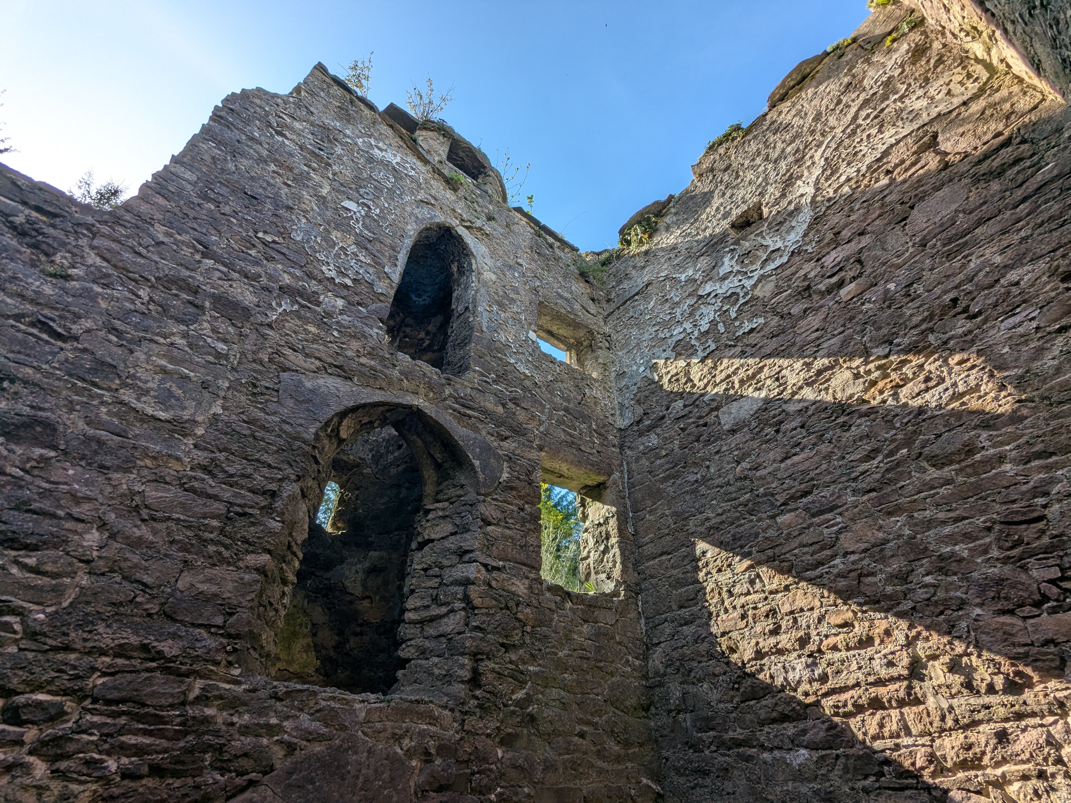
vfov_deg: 78.1
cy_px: 402
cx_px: 536
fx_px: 495
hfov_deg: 94.5
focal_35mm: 16
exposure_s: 1/497
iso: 33
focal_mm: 2.35
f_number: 2.2
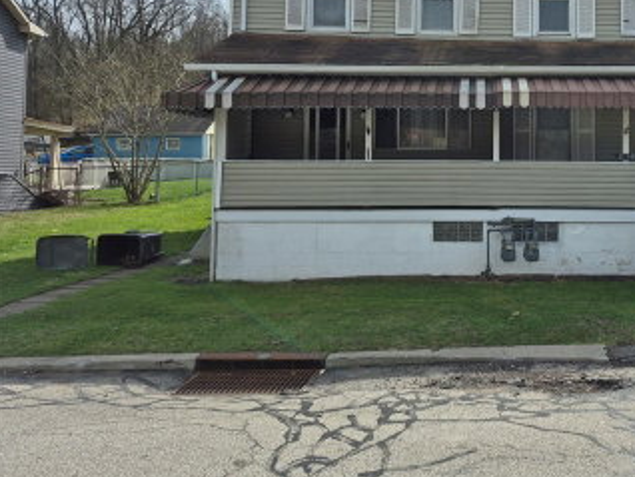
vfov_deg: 37.8
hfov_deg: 47.5
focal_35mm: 37
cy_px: 122
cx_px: 503
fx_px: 679
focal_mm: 5.4
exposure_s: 1/3208
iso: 25
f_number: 1.8
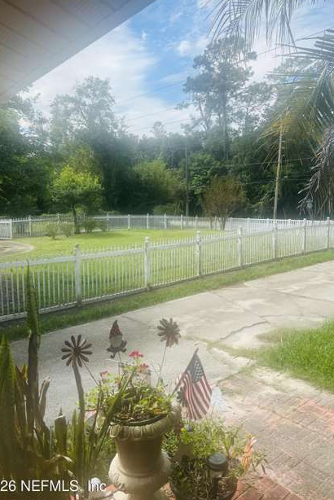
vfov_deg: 69.4
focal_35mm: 26
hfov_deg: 49.6
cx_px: 167
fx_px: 361
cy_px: 249
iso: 80
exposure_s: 1/2591
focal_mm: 6.86
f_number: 1.78
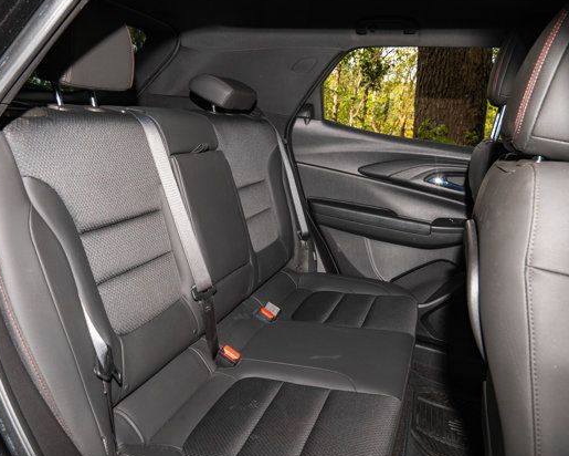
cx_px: 233
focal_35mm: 28
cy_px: 229
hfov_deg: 61.8
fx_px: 472
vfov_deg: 51.5
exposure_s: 1/200
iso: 640
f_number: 9
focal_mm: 24
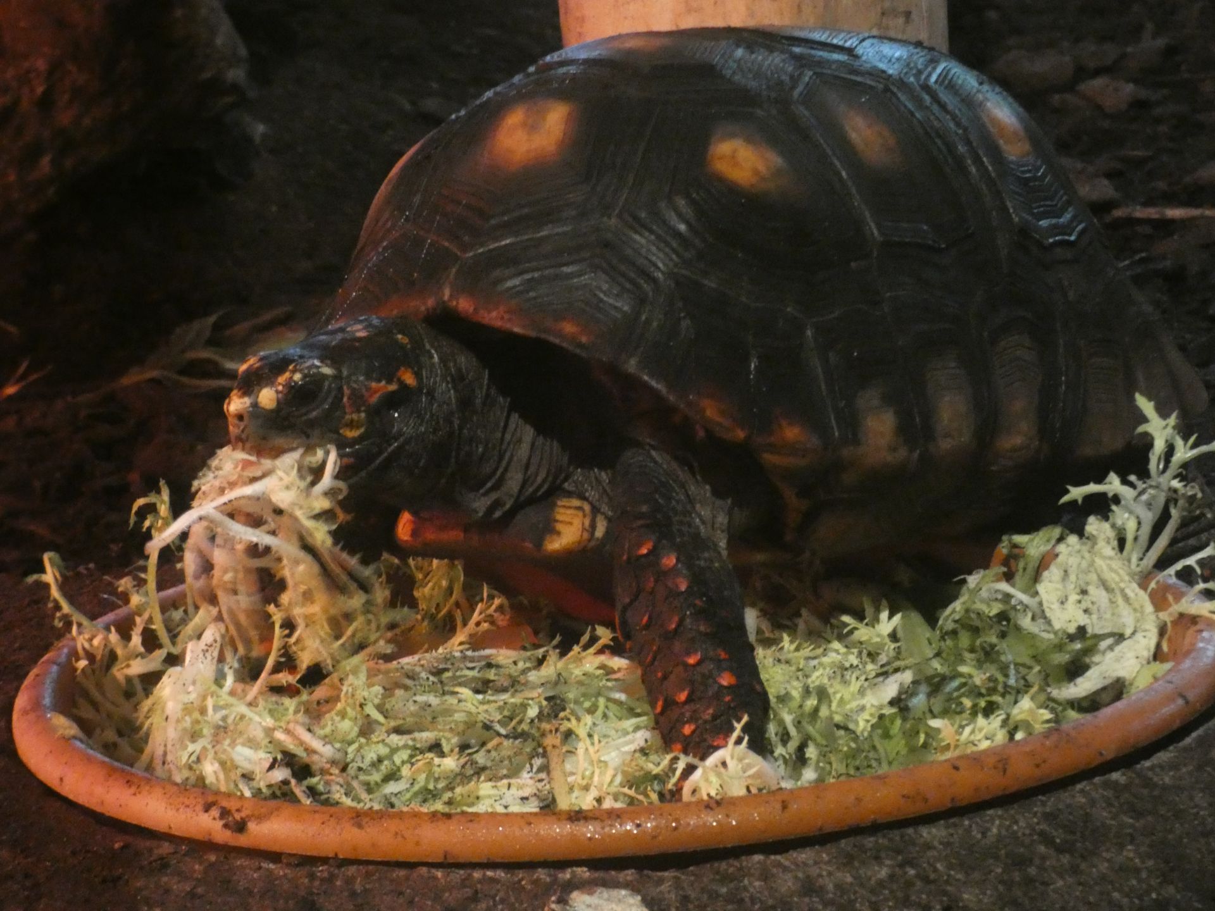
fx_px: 8775
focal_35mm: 250
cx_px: 608
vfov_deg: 5.9
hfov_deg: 7.9
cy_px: 456
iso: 1600
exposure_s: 1/8
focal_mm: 44.8
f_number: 5.5
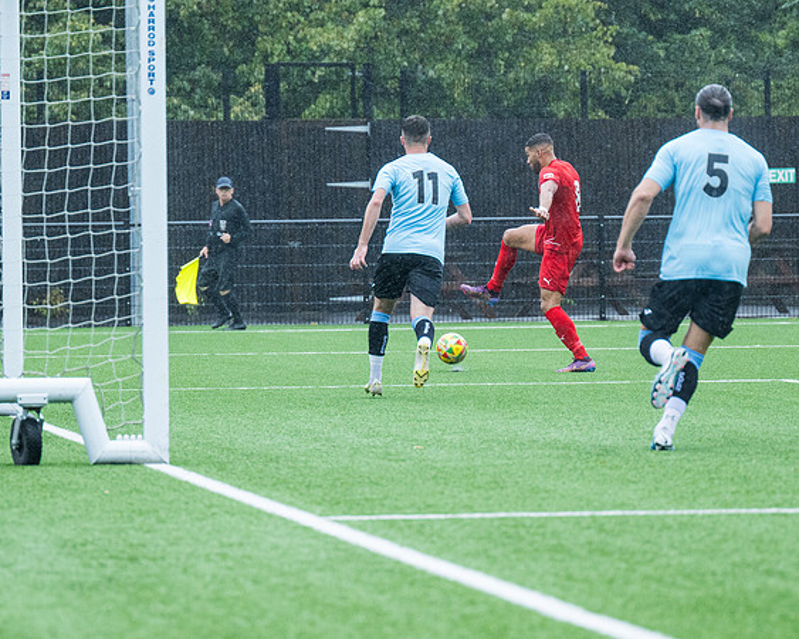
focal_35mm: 257
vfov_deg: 6.0
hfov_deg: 7.5
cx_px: 431
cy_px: 339
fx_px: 6072
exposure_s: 1/1600
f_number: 4
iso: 1000
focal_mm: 140
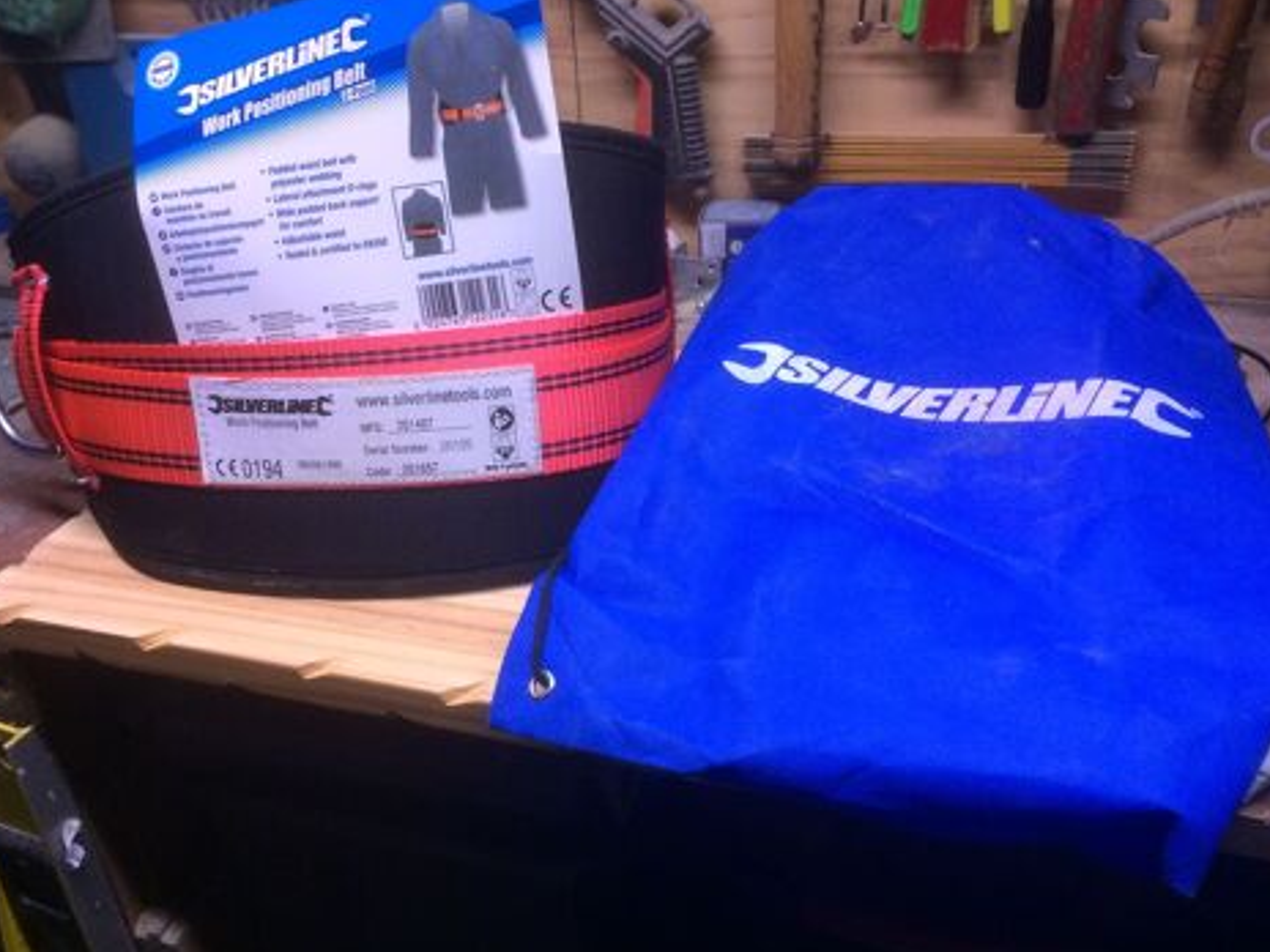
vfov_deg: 46.8
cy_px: 471
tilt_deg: -30.1
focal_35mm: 30
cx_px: 621
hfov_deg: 60.0
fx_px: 1101
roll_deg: +3.9
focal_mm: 4.15
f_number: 2.2
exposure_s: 1/33
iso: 50
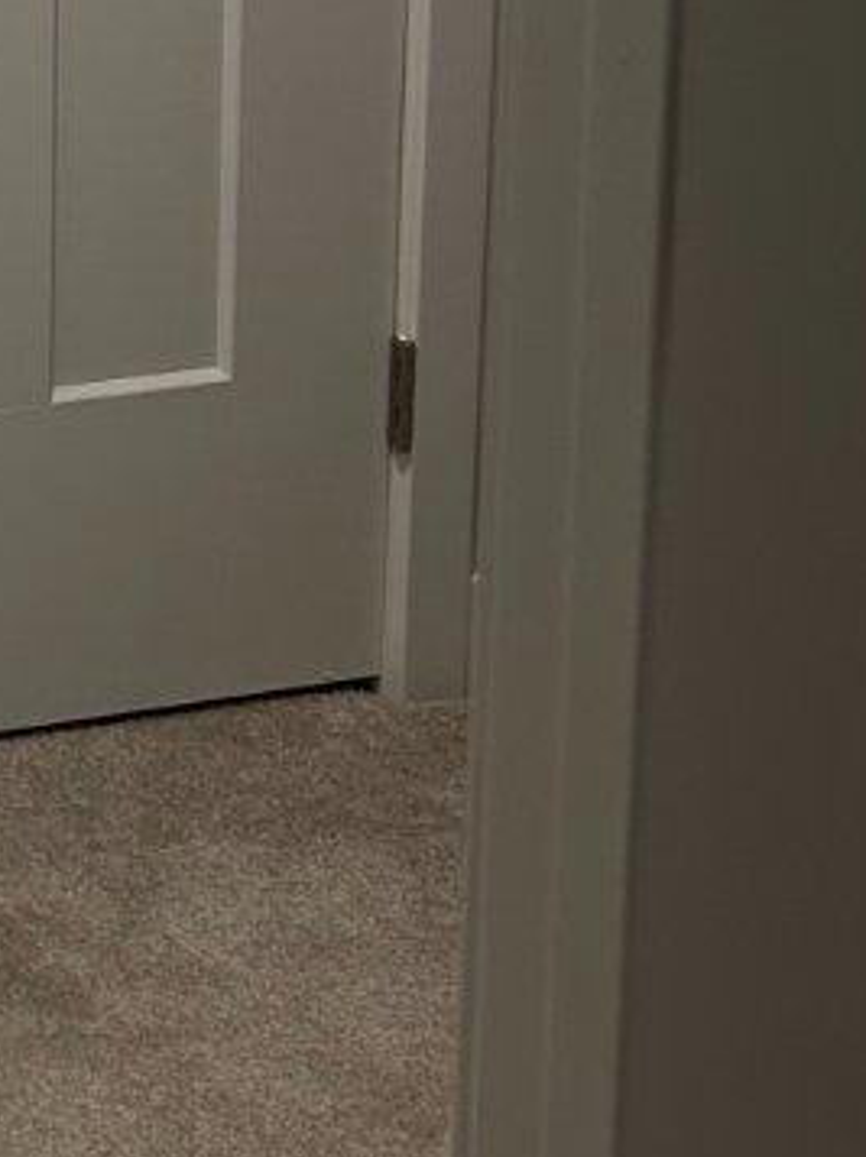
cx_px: -905
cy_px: -169
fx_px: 3743
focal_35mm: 112
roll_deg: +0.7
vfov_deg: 16.9
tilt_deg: -11.8
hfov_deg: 11.7
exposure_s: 1/60
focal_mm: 5.7
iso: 80
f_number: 1.5
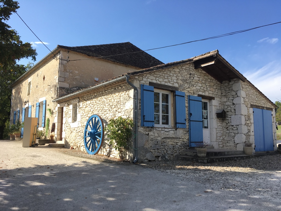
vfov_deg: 48.2
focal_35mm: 29
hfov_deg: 61.7
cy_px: 106
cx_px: 140
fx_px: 235
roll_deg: -0.5
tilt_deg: +7.6
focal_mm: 4.15
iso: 25
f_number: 2.2
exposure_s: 1/777
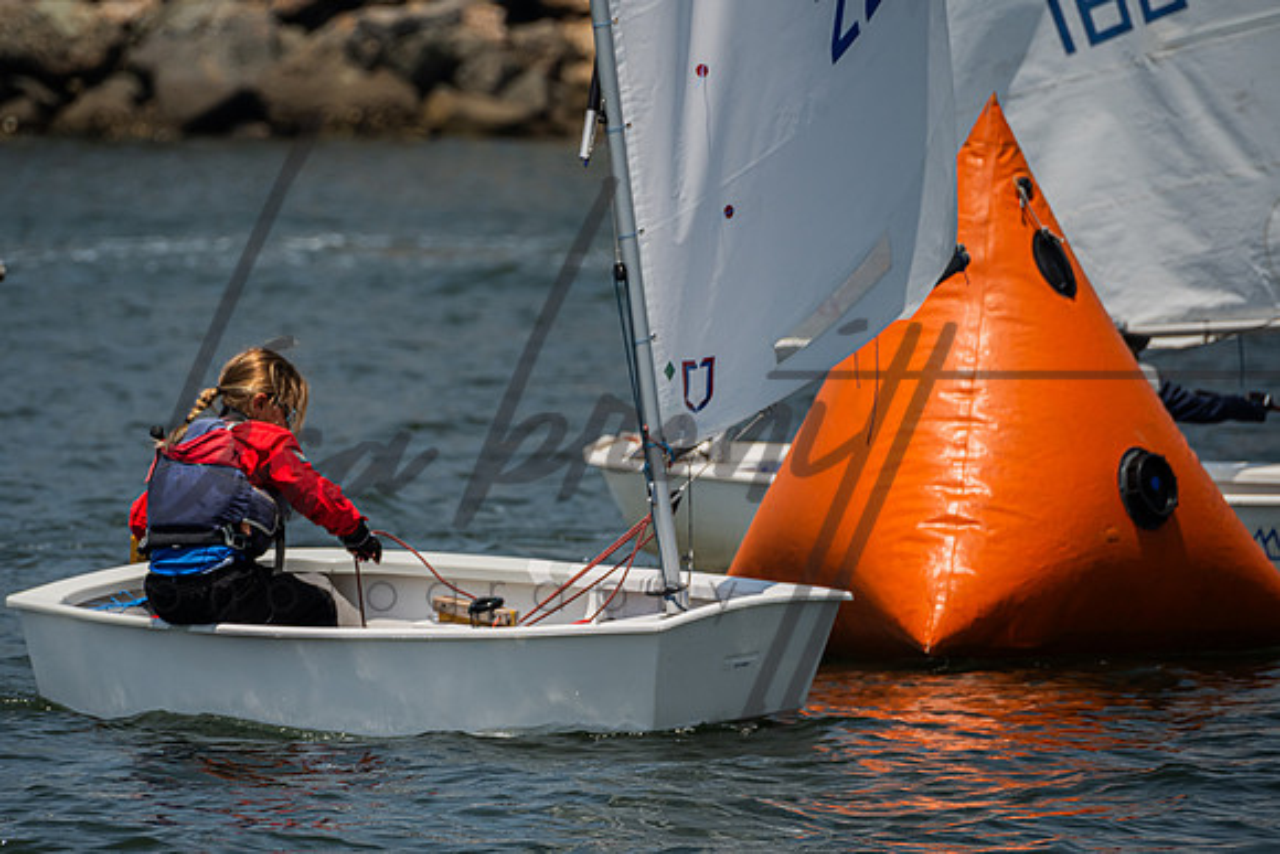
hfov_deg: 4.1
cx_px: 430
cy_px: 452
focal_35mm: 505
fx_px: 17949
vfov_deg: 2.7
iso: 320
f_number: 8
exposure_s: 1/1600
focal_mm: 370
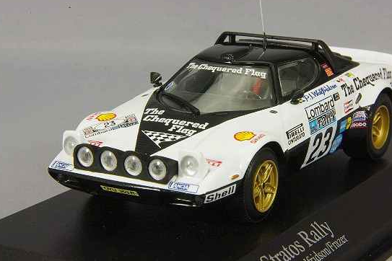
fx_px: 1437
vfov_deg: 10.4
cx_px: 222
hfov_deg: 15.5
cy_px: 110
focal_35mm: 132
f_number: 32
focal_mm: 75
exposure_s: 1/1.67
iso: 400
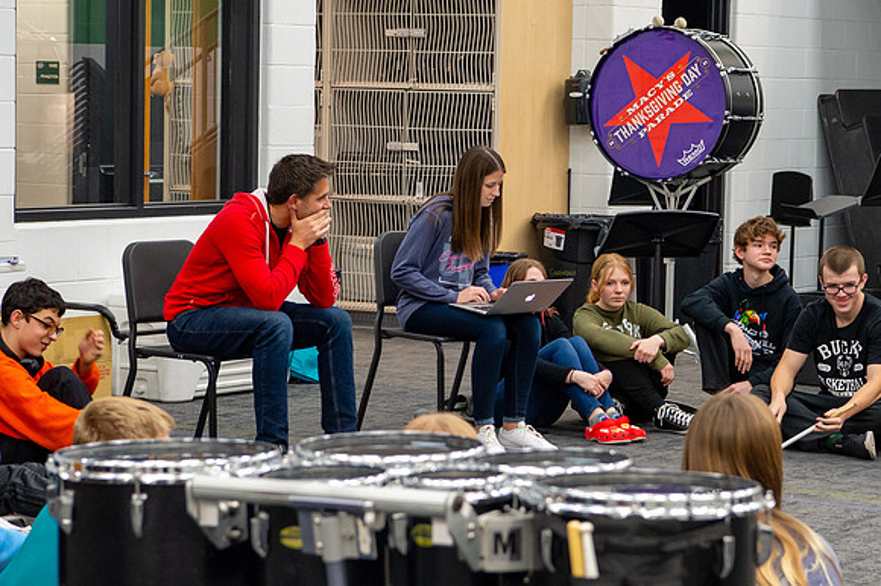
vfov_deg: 11.7
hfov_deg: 17.4
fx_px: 2873
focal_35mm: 117
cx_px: 482
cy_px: 270
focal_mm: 70
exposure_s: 1/60
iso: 2500
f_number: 5.6
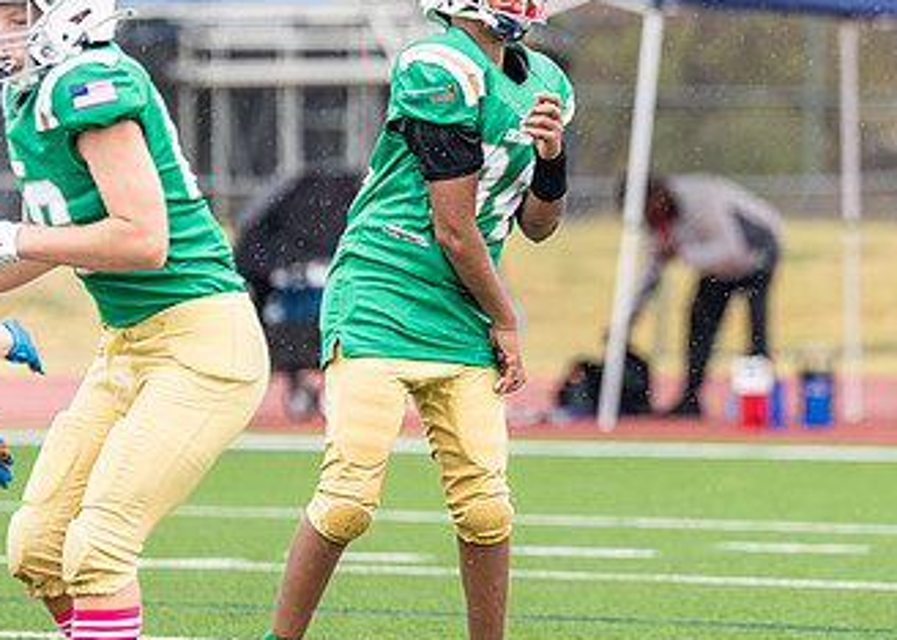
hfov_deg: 3.5
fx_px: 14668
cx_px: 644
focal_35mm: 576
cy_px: 179
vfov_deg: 2.5
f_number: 2.8
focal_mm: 200
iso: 320
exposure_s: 1/1250
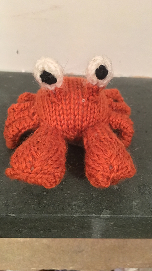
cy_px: 136
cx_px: 80
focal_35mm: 32
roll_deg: -4.8
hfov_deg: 36.6
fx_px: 230
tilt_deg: -39.9
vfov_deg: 61.0
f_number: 2.2
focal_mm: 4.15
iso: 640
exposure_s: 1/17
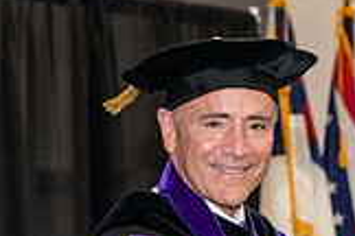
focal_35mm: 250
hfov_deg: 8.2
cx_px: 335
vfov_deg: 5.5
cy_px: 342
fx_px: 2465
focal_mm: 70
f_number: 5
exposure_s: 1/200
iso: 2500
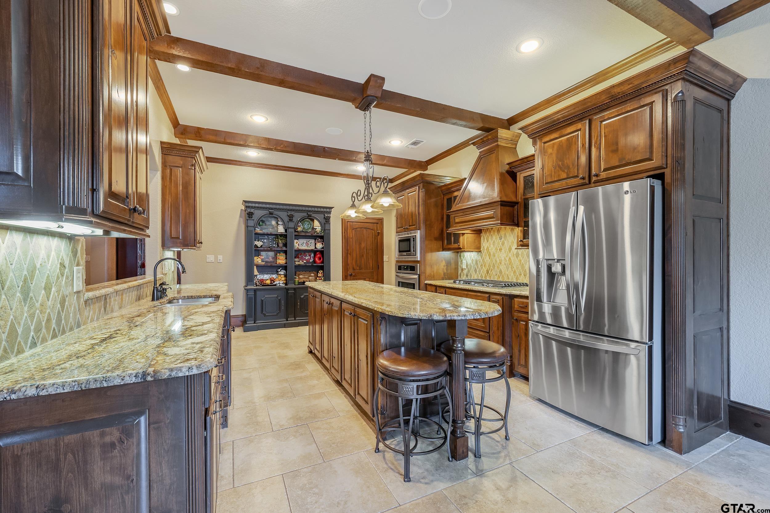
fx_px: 321
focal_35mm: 15
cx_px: 385
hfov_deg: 100.4
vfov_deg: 77.3
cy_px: 256
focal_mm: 15
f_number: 8
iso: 800
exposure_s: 1/5
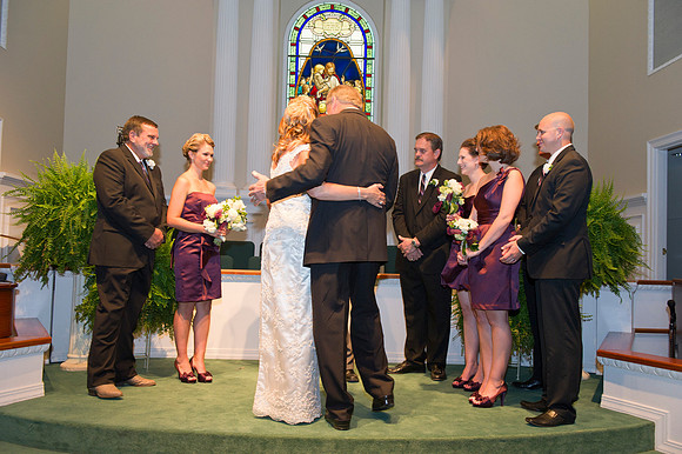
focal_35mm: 32
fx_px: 606
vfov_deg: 41.1
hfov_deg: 58.7
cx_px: 341
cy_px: 227
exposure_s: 1/60
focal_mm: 32
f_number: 4
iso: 1600
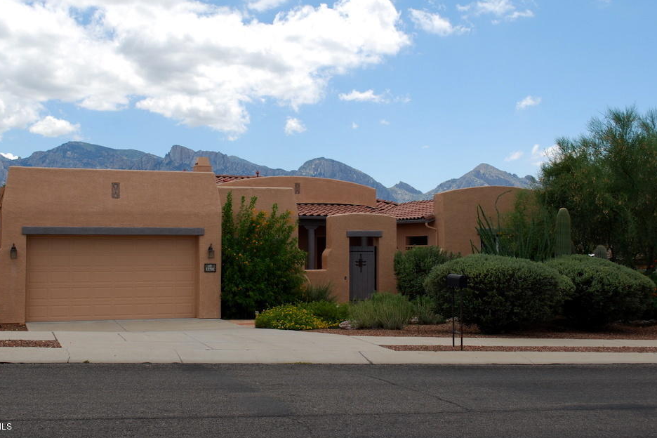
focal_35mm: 46
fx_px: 839
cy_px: 205
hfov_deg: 42.7
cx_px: 306
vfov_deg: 29.2
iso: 100
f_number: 8
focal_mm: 28
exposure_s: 1/200
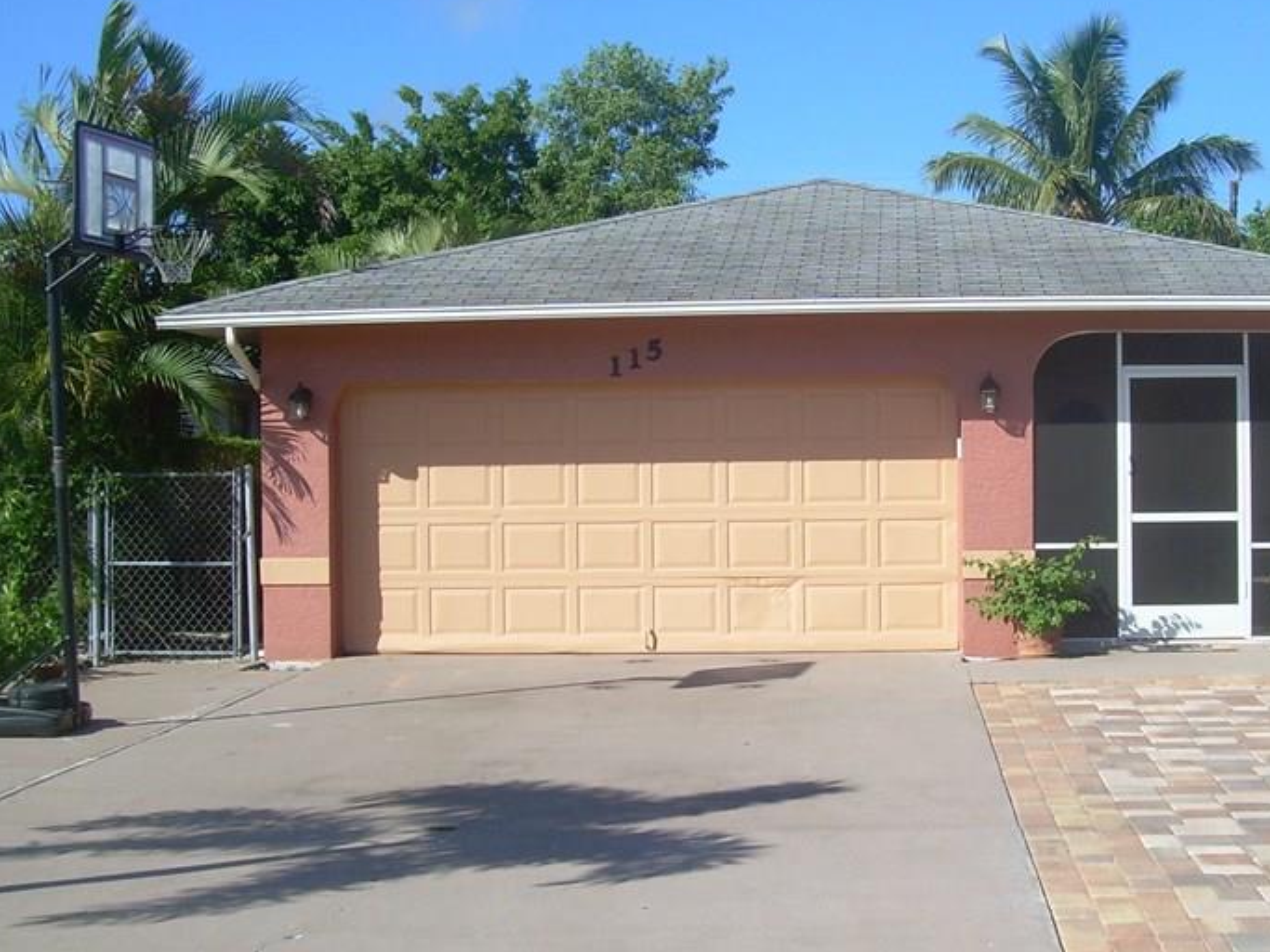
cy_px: 508
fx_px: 2091
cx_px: 846
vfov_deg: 25.6
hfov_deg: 33.5
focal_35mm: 57
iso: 50
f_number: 4.6
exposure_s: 1/420
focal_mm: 6.3
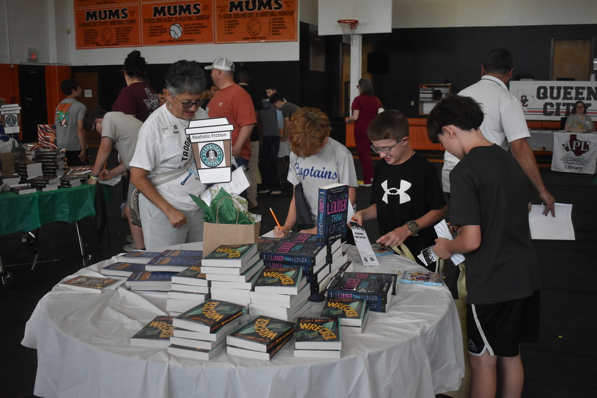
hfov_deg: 53.1
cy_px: 199
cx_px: 298
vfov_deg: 36.9
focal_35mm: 36
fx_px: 597
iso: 2800
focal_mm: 24
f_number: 4
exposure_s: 1/500
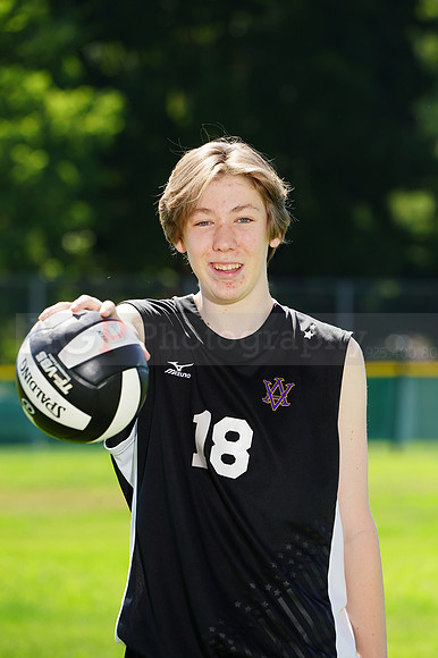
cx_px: 219
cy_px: 329
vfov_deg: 6.4
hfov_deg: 4.3
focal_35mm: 321
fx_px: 5865
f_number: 10
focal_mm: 321
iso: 200
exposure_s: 1/200
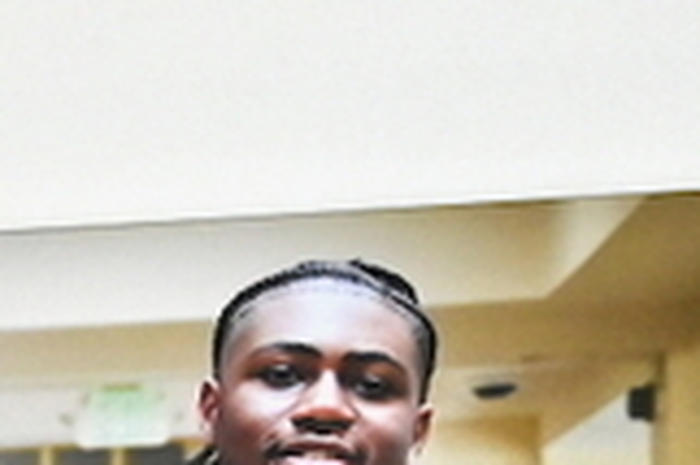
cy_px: 960
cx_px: -974
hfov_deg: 9.8
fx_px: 3594
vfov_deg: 7.1
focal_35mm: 185
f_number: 5.6
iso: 3200
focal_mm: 29
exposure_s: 1/320
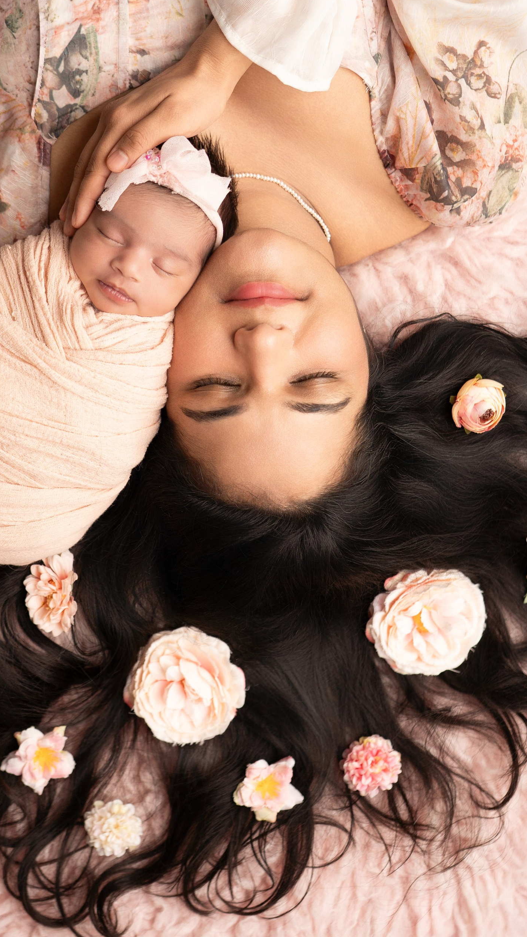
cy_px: 373
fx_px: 1391
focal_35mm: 56
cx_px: 219
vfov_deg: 37.1
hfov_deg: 21.4
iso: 125
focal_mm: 35
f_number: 2.5
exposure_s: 1/200
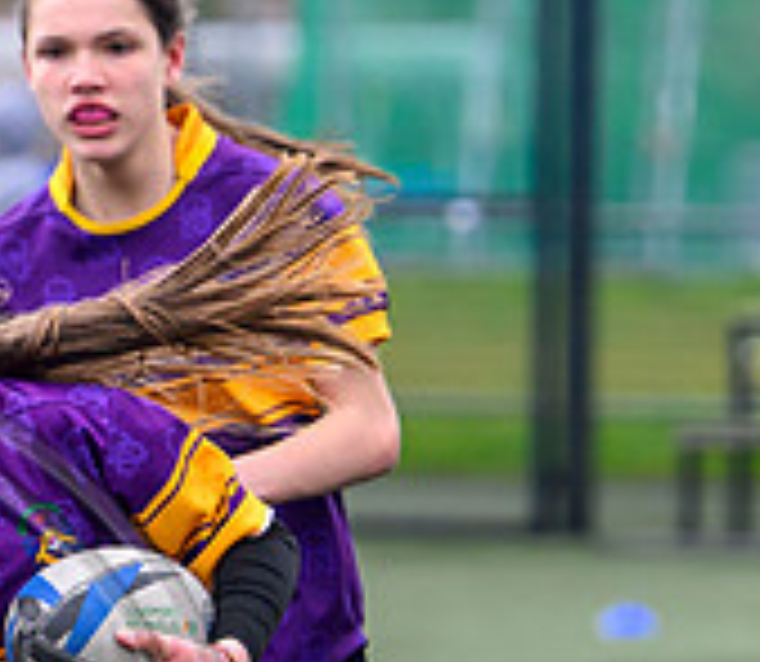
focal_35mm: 772
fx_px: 17971
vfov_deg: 2.1
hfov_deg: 2.4
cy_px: 1029
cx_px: 123
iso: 1250
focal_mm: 175
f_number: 4
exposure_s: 1/2500
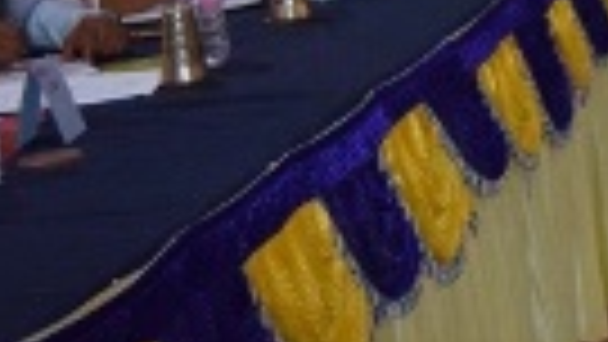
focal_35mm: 156
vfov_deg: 7.7
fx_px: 2523
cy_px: -110
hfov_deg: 12.4
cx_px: 1139
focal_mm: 21
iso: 3200
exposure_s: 1/60
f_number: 3.8
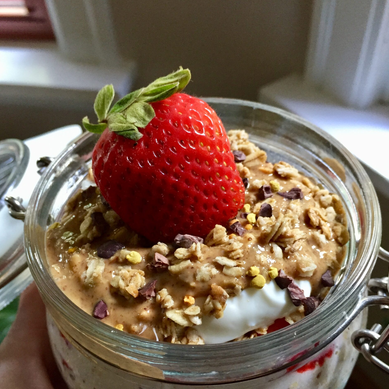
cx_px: 191
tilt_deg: -52.7
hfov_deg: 47.2
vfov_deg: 46.4
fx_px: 445
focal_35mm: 35
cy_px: 263
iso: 200
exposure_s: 1/30
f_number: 2.2
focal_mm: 4.15
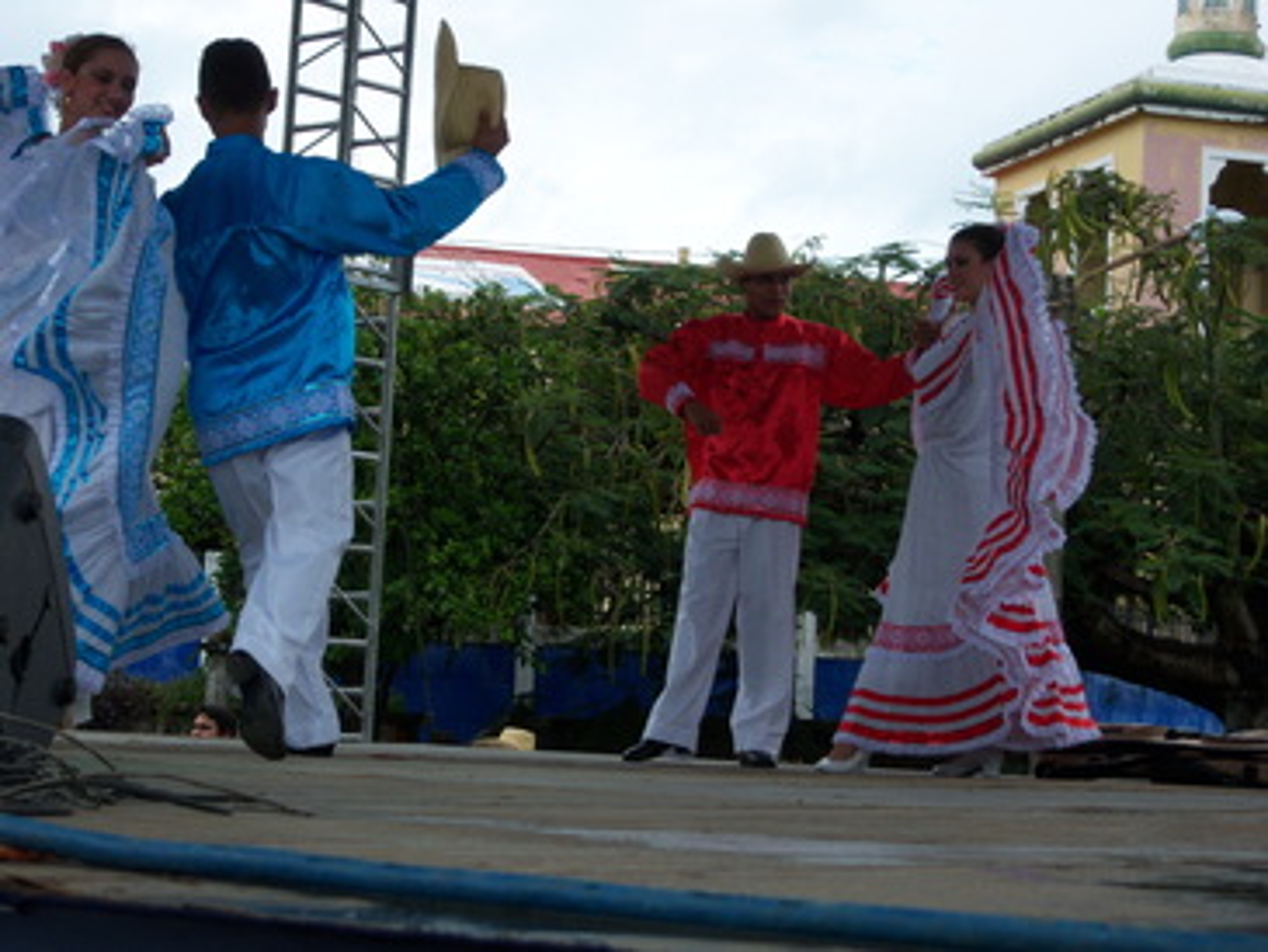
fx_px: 2968
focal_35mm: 81
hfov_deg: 24.1
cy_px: 476
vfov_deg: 18.2
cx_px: 634
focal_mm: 17.1
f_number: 4
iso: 80
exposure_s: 1/500
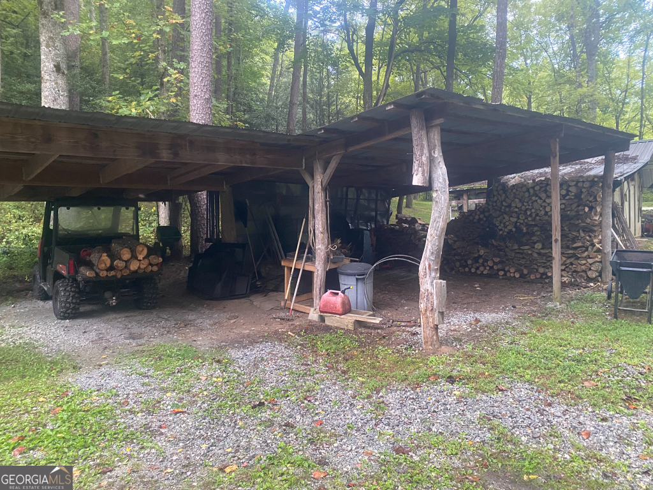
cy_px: 245
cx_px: 326
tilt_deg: -2.5
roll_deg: +1.8
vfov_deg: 53.1
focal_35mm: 26
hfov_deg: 67.3
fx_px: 490
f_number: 1.8
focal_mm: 4.25
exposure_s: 1/60
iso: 400
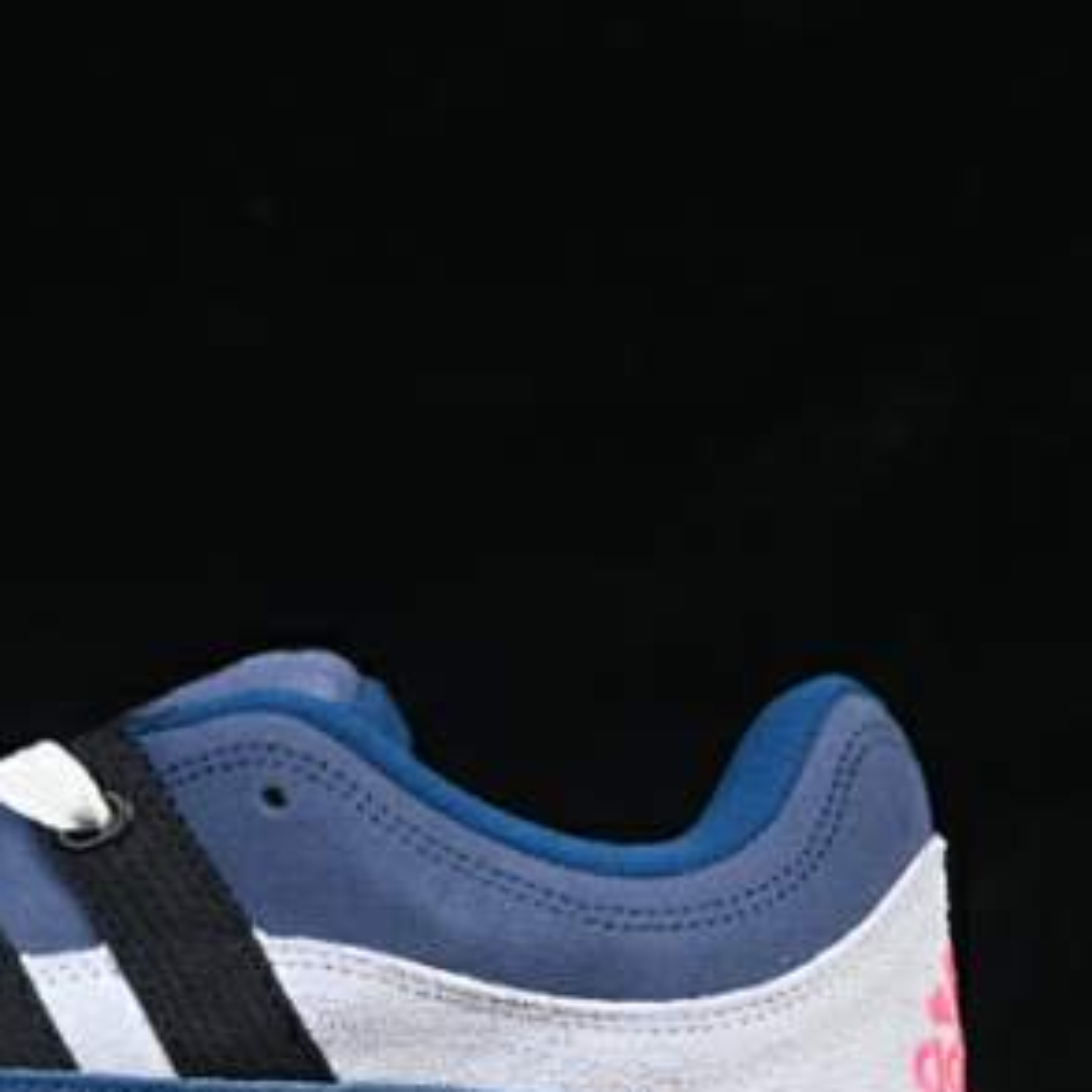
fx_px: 5639
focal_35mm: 158
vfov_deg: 11.0
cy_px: 832
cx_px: 19
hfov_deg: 11.0
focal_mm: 50
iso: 160
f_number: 7.1
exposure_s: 1/60
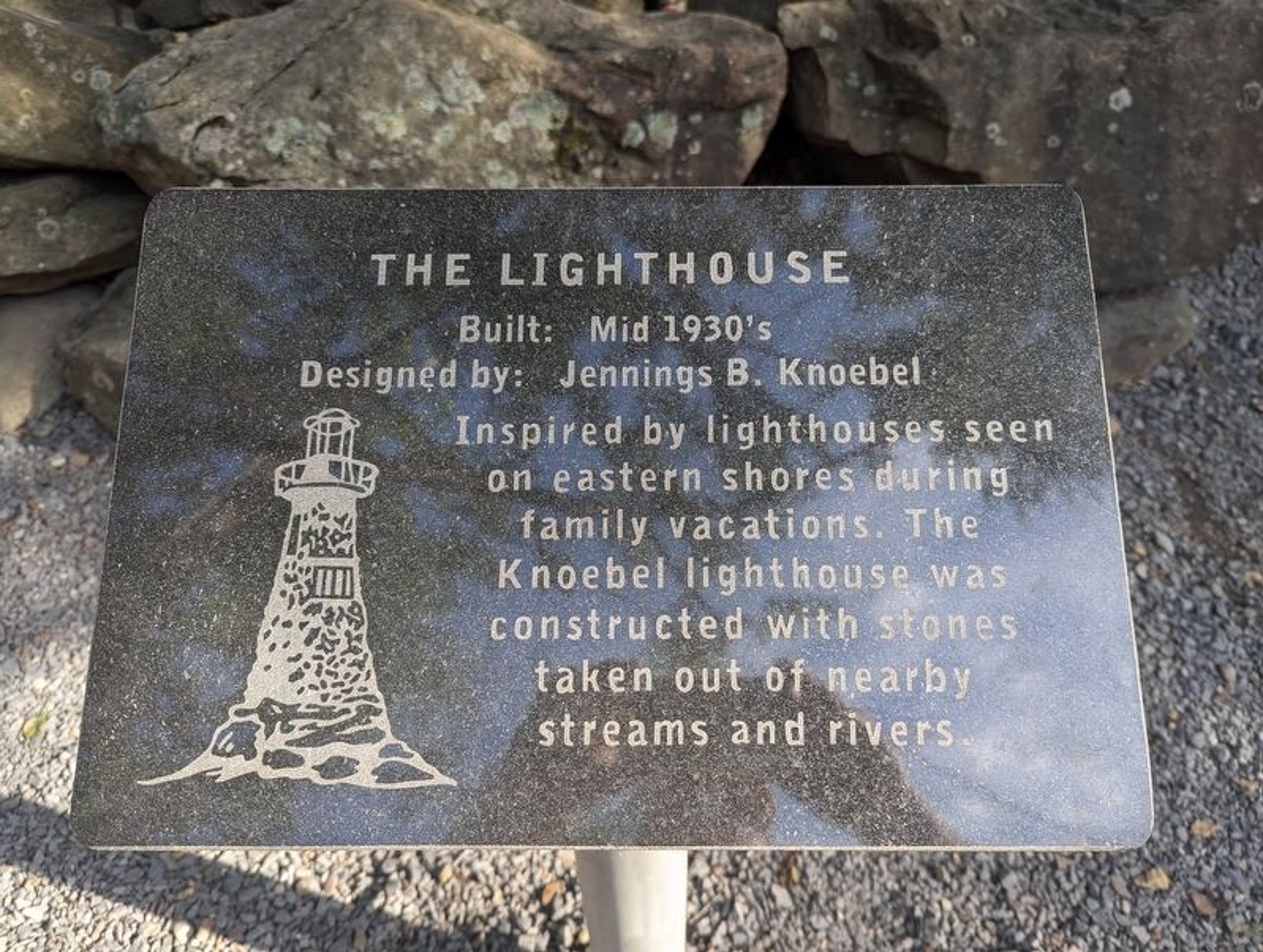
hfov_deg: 71.5
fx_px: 877
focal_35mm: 24
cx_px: 632
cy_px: 476
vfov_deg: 57.0
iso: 40
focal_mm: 6.81
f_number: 1.85
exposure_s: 1/126
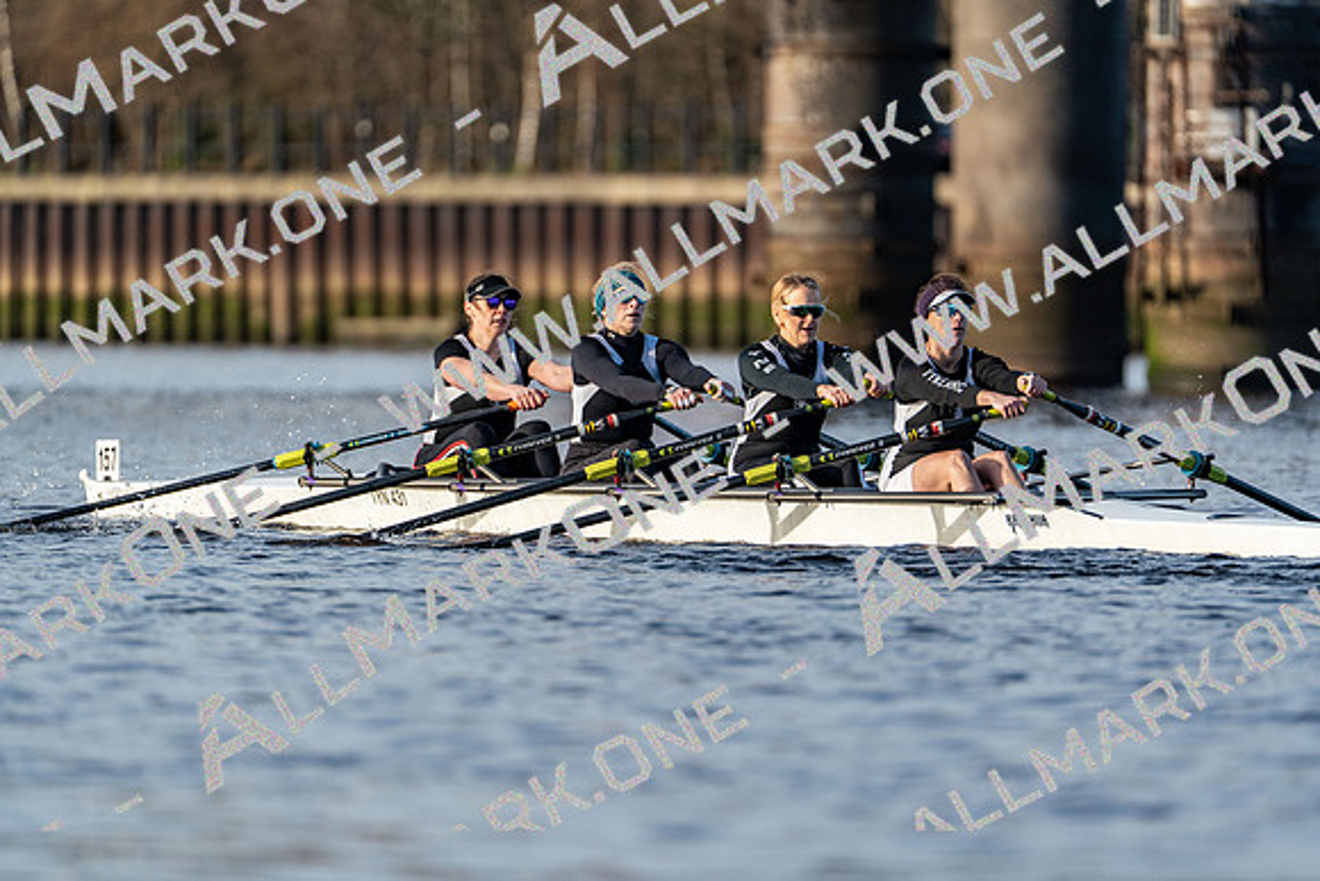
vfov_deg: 2.5
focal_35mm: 559
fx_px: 20501
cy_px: 440
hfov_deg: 3.7
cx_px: 660
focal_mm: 559
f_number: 6.3
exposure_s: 1/2000
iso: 800
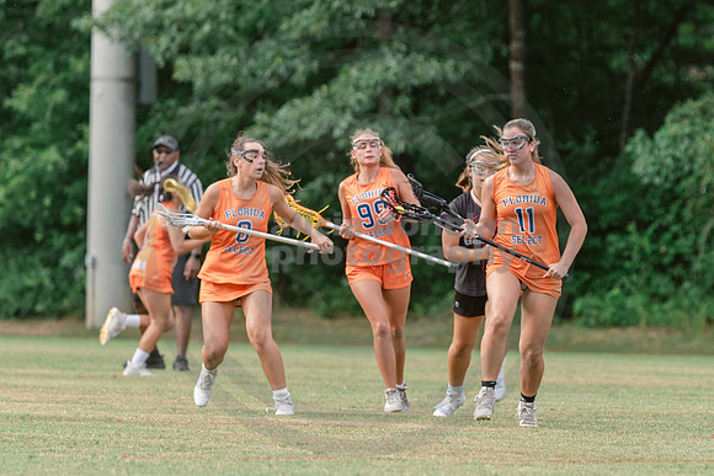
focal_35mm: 460
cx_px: 538
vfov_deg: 3.0
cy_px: 271
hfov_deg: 4.5
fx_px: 9126
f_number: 3.2
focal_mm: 200
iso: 250
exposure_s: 1/640
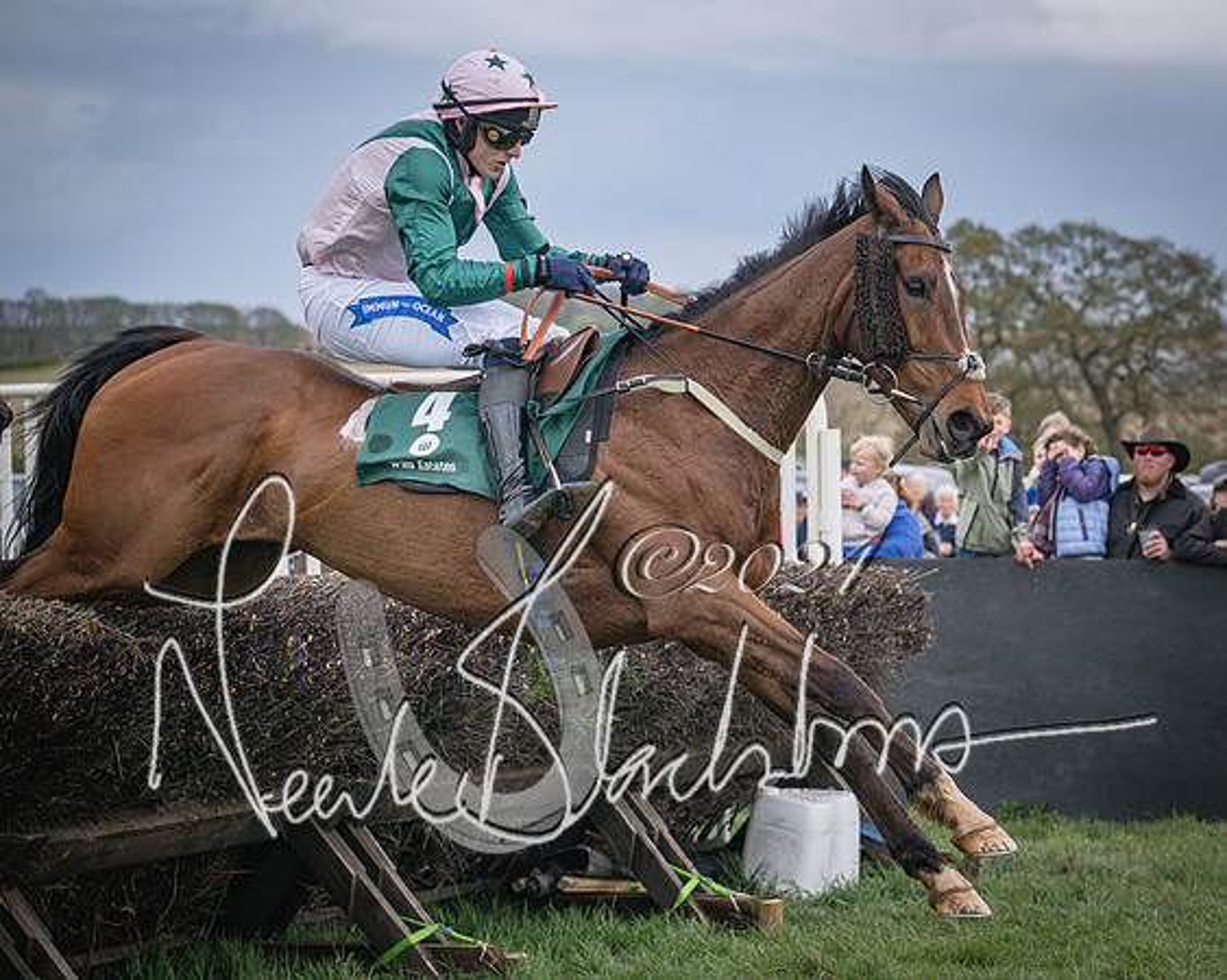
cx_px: 1045
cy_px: 516
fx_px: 4063
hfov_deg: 17.0
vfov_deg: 13.8
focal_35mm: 112
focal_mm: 70
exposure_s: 1/4000
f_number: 4
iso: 400
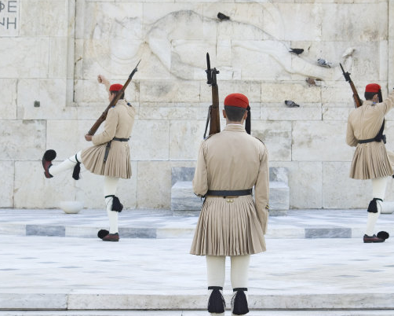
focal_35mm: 120
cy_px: 158
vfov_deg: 12.9
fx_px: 1400
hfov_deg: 16.0
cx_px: 230
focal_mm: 70
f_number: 7.1
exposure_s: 1/200
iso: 200
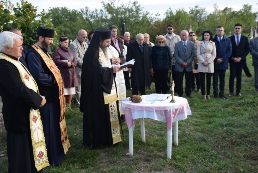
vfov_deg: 29.9
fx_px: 323
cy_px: 86
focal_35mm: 45
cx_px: 129
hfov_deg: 43.6
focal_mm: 30
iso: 400
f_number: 8
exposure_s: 1/250
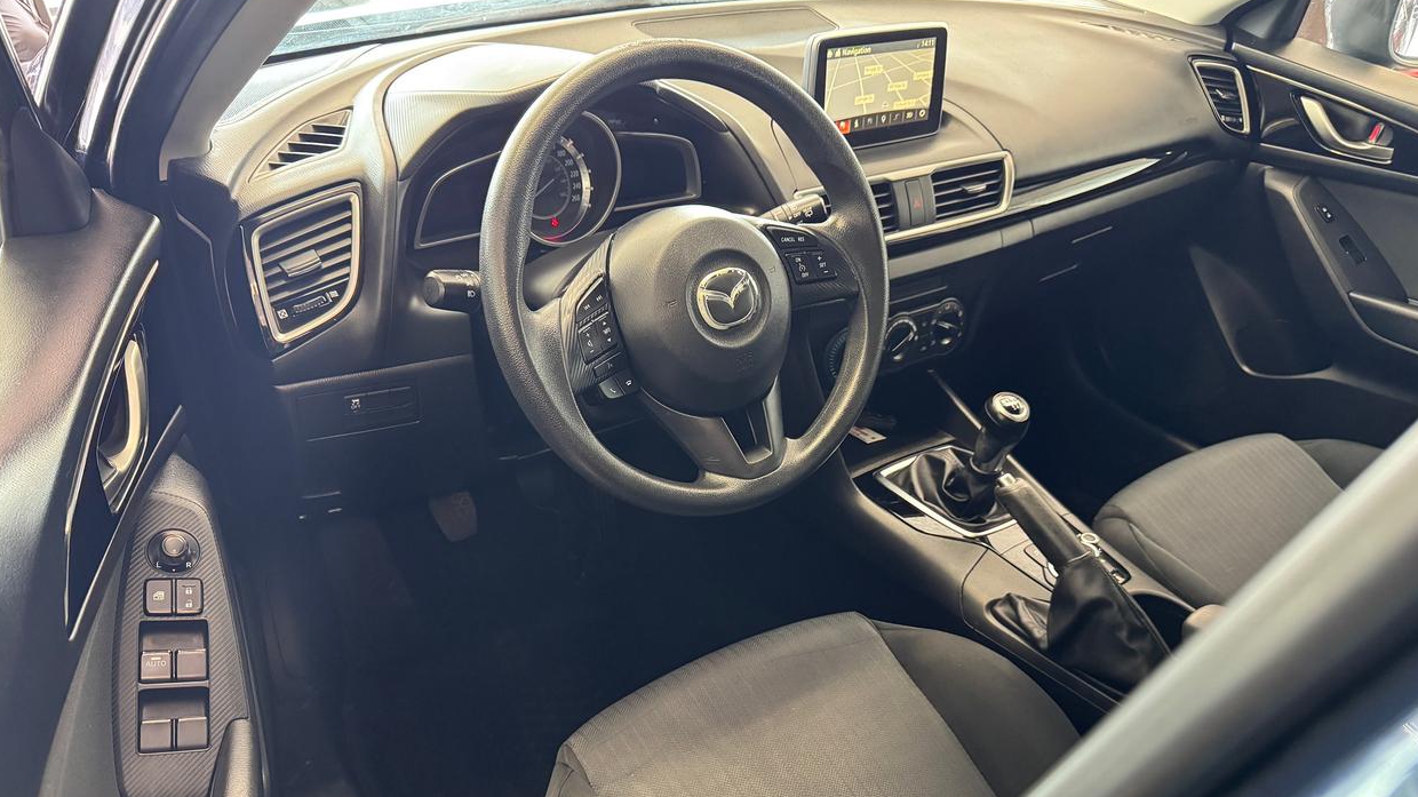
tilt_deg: -36.0
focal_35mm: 27
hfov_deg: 69.9
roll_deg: -2.5
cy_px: 533
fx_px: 1015
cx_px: 708
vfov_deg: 42.3
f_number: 1.78
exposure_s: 1/60
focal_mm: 6.76
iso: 800
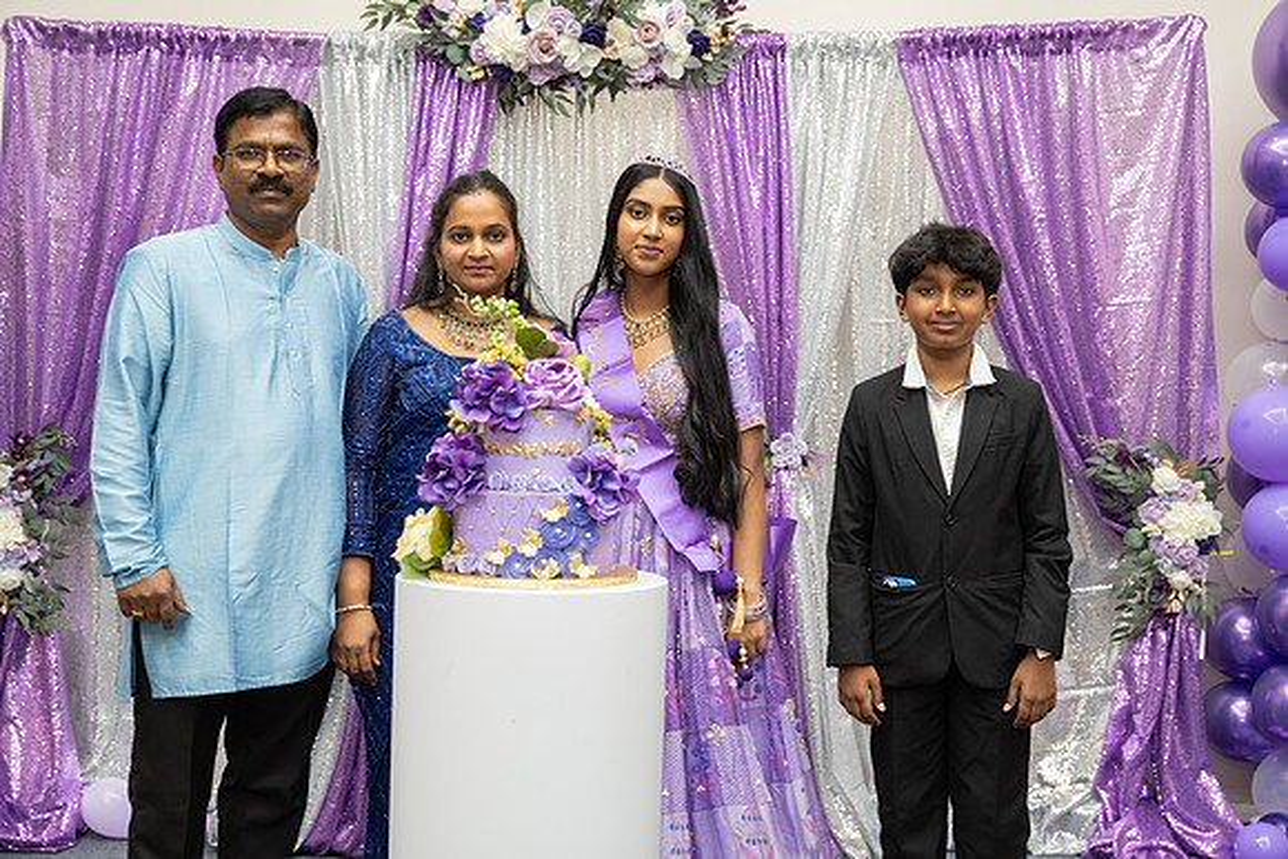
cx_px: 644
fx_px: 1469
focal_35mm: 41
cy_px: 430
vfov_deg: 32.6
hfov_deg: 47.3
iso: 1000
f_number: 3.5
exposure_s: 1/160
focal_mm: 41
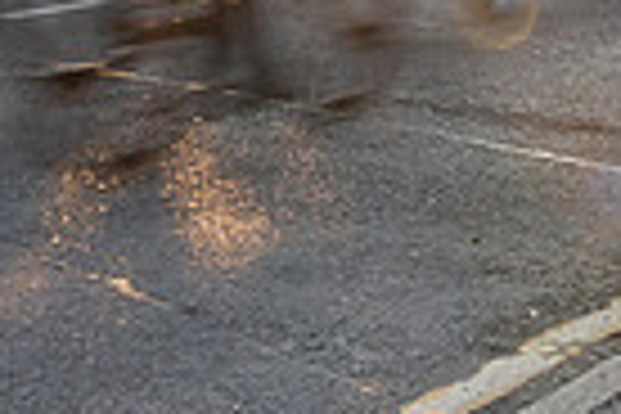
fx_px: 2311
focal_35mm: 134
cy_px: -225
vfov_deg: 9.9
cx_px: 355
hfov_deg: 15.3
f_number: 14
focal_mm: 28
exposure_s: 1/40
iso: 1000
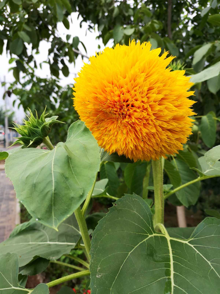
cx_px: 110
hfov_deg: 51.4
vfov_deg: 65.3
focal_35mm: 27
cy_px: 147
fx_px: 229
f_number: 1.8
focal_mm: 3.95
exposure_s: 1/900
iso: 100
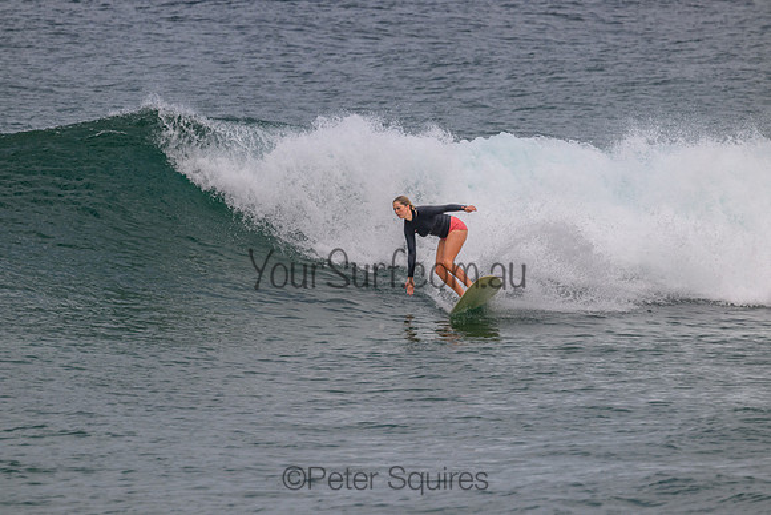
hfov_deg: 3.7
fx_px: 11996
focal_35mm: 560
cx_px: 386
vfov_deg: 2.5
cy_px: 258
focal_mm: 560
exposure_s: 1/2000
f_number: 11
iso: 800
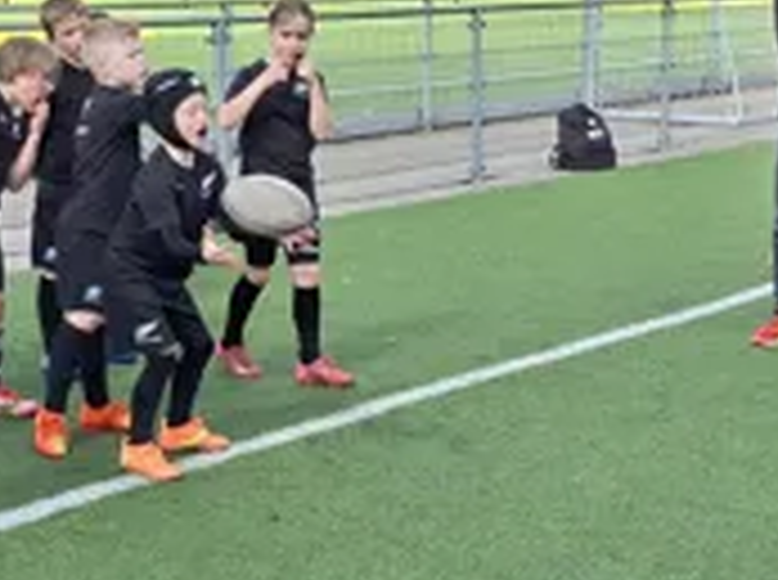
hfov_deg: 24.4
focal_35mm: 80
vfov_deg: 18.3
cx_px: 288
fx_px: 1794
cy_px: 396
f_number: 1.8
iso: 50
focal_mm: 5.54
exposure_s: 1/1232
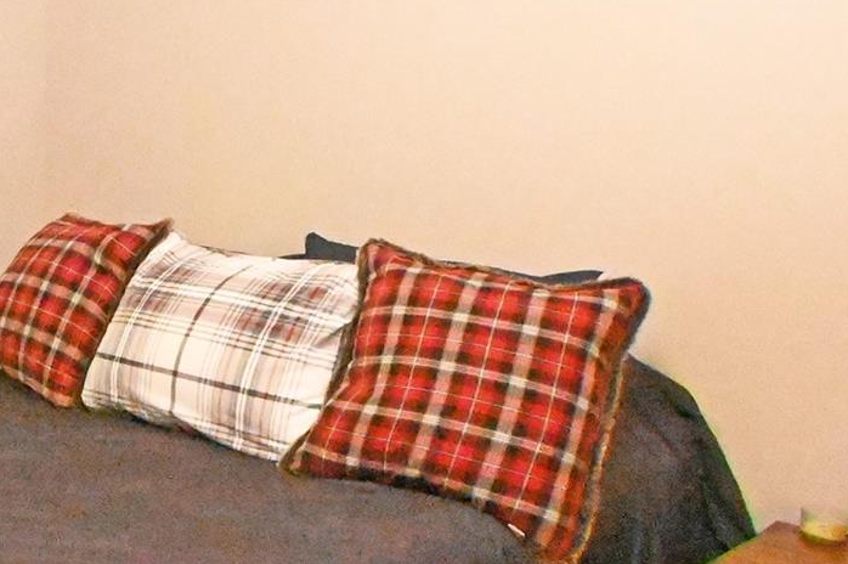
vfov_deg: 30.4
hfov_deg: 41.3
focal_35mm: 44
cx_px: 95
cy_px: 345
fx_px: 1035
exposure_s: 1/60
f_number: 11
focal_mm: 10
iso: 25600
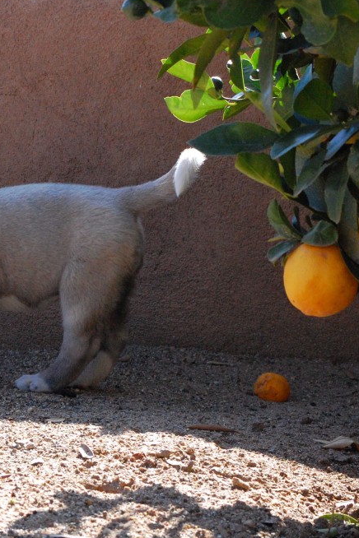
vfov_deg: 18.9
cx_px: -29
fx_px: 1615
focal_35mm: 108
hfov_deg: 12.5
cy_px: 261
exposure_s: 1/500
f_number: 11
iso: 1600
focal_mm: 46
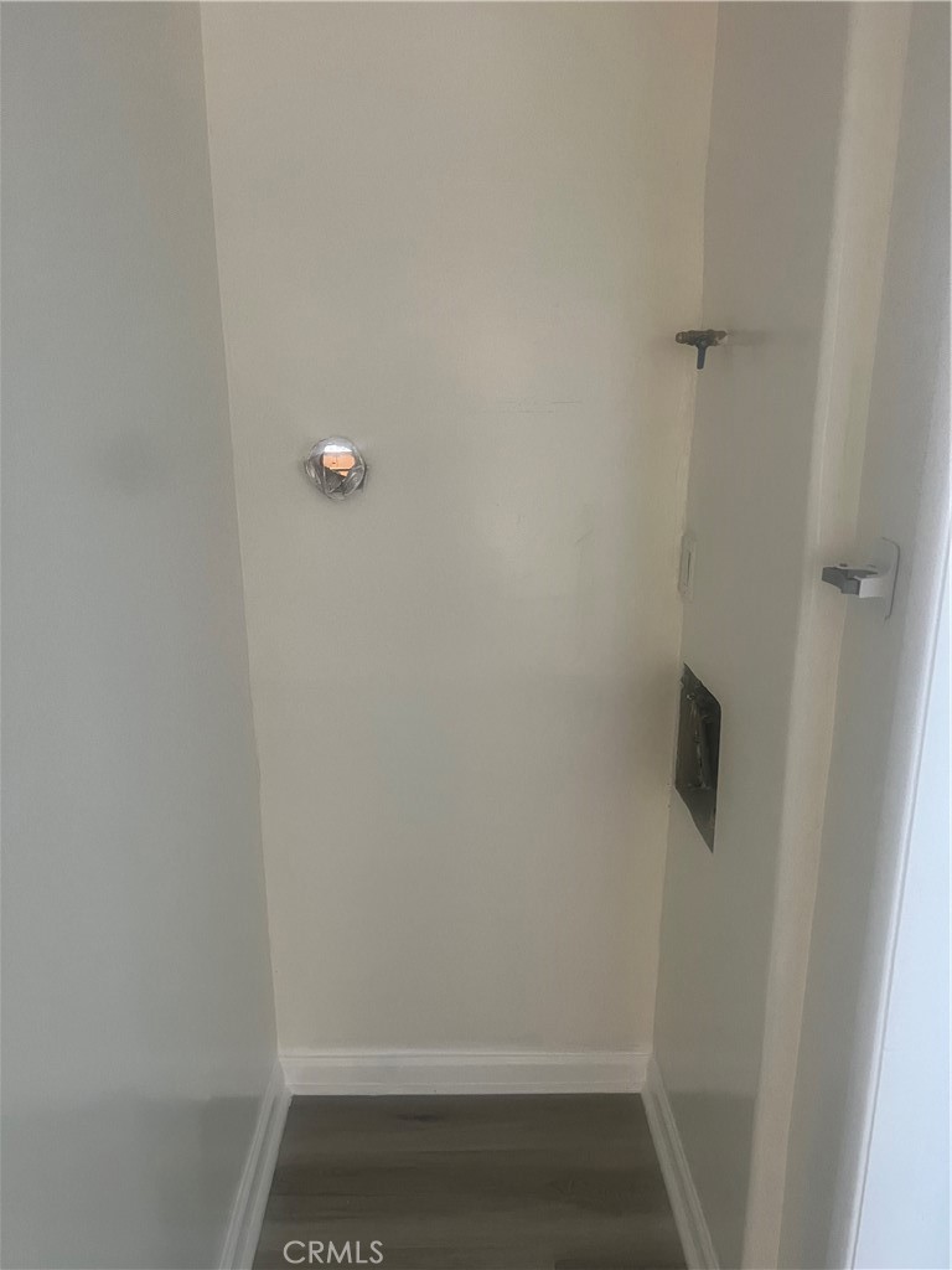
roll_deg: +0.5
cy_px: 635
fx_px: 953
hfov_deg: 53.1
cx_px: 476
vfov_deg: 67.3
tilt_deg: -13.5
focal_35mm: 26
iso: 250
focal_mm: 5.7
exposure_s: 1/60
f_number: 1.5
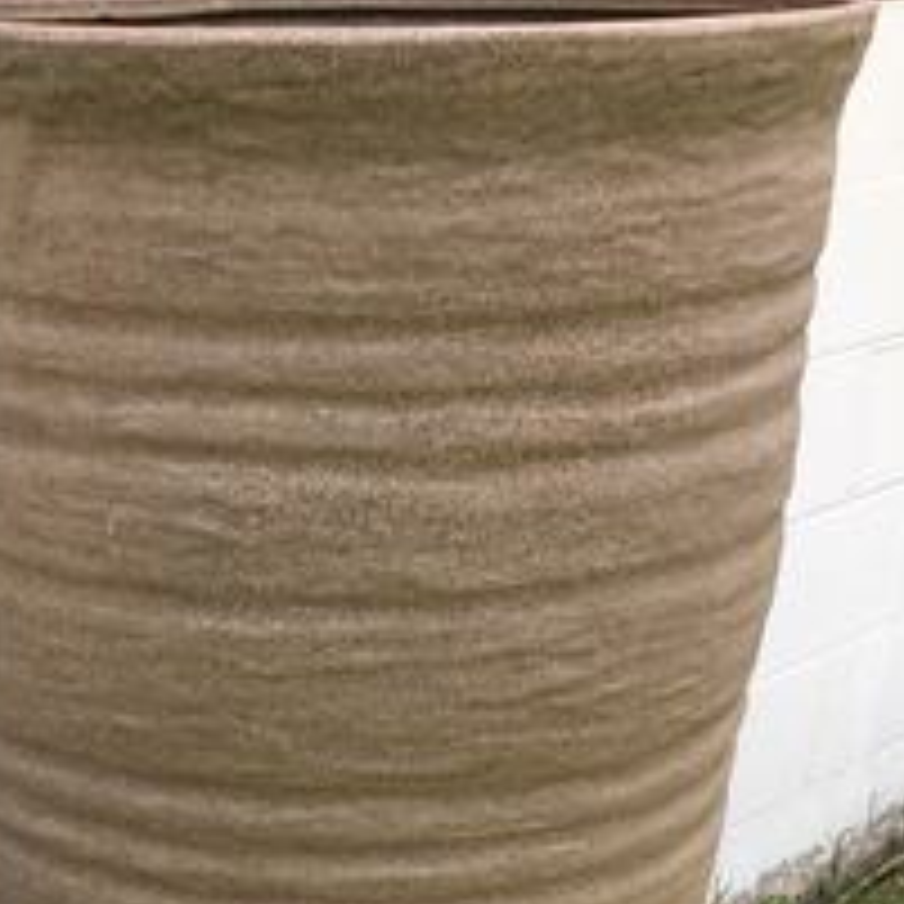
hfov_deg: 32.6
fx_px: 1507
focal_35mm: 51
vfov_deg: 33.0
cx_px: 198
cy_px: 634
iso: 25
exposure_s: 1/641
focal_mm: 4.15
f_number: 2.2
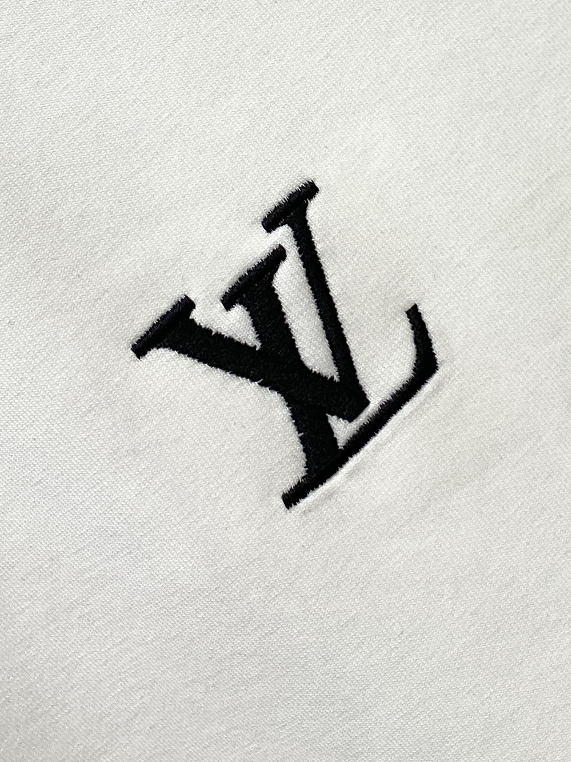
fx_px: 572
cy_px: 381
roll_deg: +39.9
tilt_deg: -11.5
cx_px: 286
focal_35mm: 26
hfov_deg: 53.0
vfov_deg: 67.3
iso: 40
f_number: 1.8
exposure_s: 1/122
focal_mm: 4.25
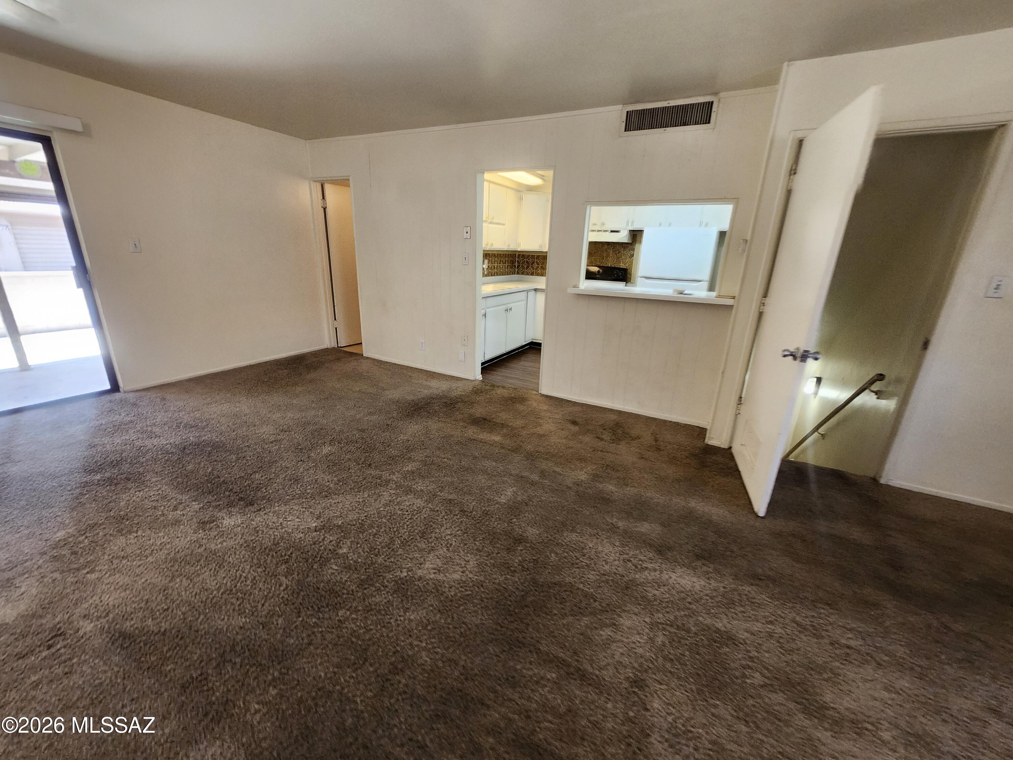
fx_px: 380
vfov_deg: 89.9
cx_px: 506
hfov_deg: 106.2
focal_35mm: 13
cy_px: 380
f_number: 2.2
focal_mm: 1.74
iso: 200
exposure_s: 1/60
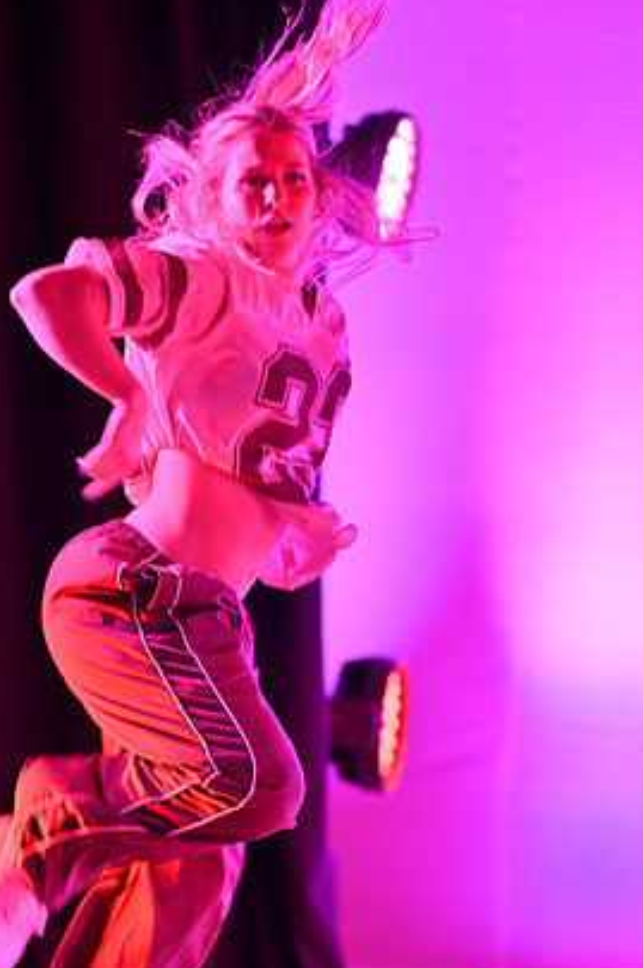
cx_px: 220
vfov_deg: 11.3
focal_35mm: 182
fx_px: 4888
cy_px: 605
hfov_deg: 7.5
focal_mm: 85
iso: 110
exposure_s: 1/320
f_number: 1.2
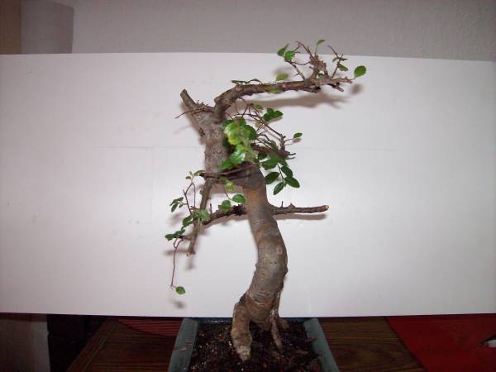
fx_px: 516
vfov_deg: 39.7
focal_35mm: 36
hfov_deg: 51.4
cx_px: 248
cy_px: 186
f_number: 2.7
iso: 140
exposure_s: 1/64
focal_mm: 6
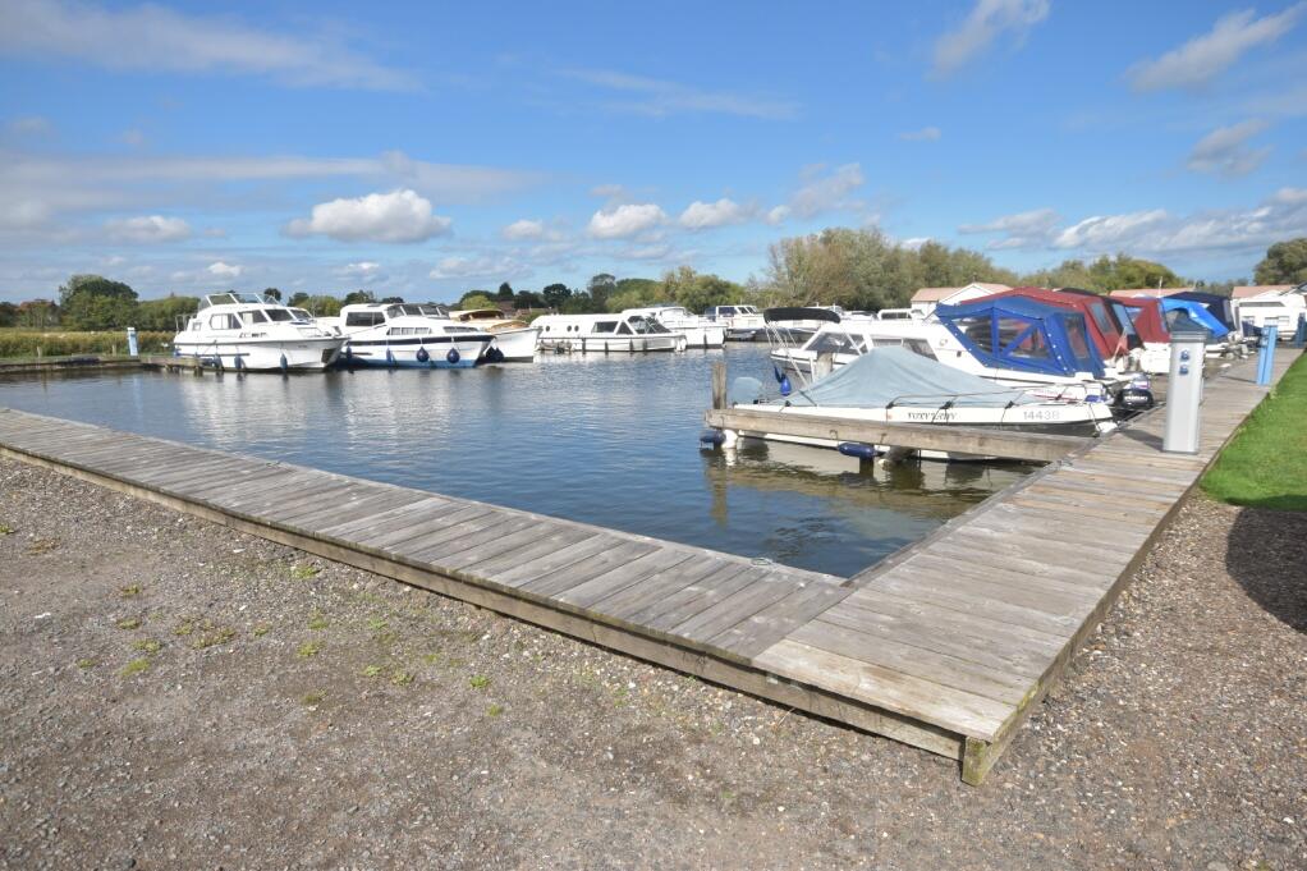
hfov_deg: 81.2
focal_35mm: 21
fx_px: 762
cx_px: 654
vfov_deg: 59.5
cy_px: 436
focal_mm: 14
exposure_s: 1/400
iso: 200
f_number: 10
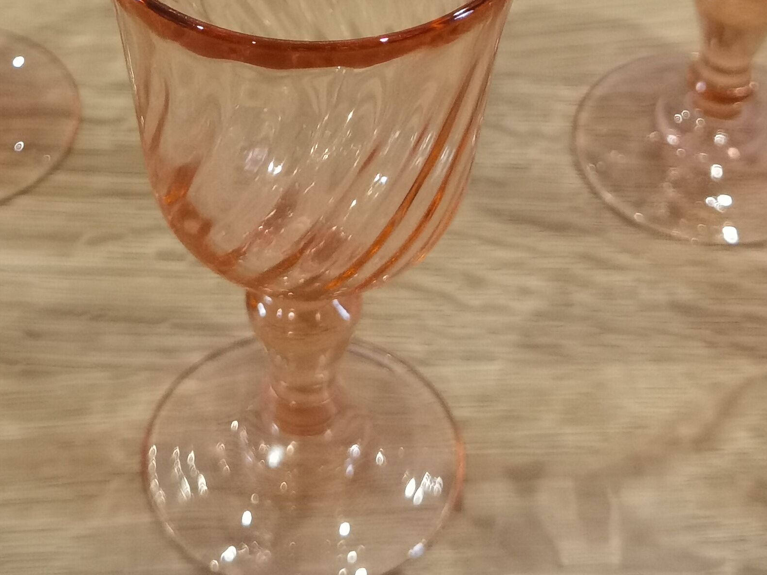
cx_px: 311
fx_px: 2017
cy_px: -55
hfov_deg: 21.5
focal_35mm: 91
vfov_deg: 15.8
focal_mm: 6.71
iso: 200
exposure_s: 1/100
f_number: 1.9
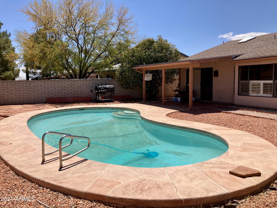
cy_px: 104
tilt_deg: -5.8
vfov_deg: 49.7
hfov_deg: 63.4
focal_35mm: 28
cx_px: 138
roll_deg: +0.5
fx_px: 224
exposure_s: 1/2703
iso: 20
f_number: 1.8
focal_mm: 3.99
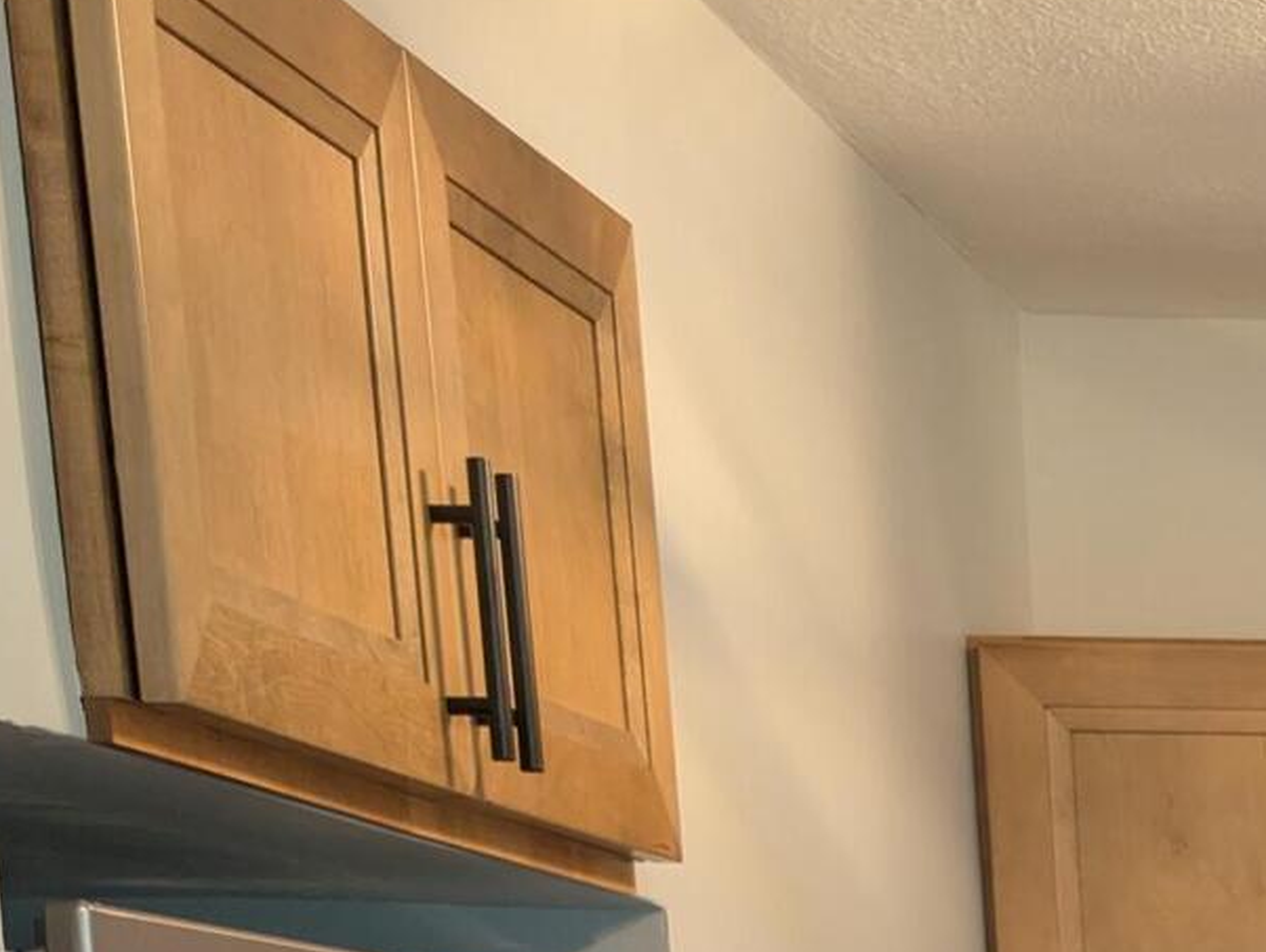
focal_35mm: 122
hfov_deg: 13.9
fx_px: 4467
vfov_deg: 10.3
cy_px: 2389
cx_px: 2456
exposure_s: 1/30
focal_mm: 6.9
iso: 120
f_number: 1.68
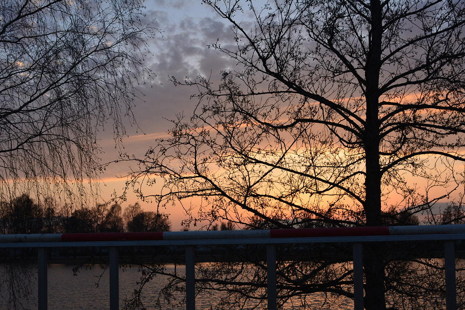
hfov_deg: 41.8
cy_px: 220
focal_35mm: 47
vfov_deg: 28.3
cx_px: 202
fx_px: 607
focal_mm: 22
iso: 200
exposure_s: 1/200
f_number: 7.1
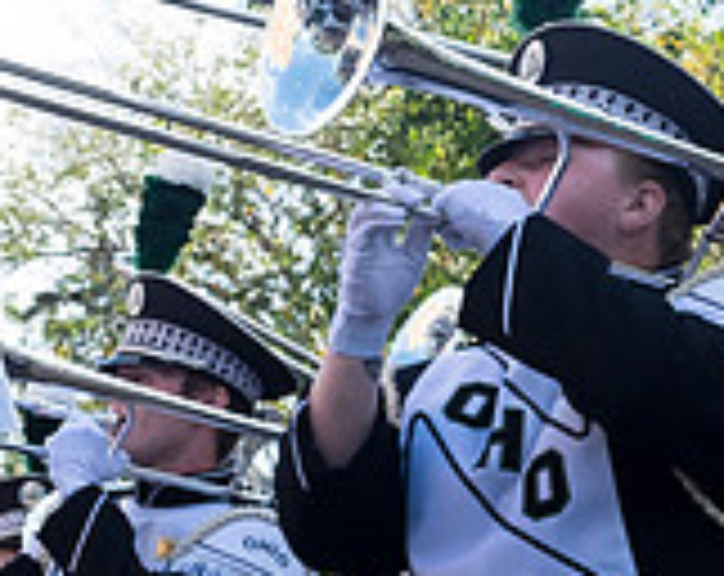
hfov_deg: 12.8
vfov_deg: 11.0
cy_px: 124
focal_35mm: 139
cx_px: -513
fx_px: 2971
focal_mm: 27
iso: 400
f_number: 7.1
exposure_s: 1/200
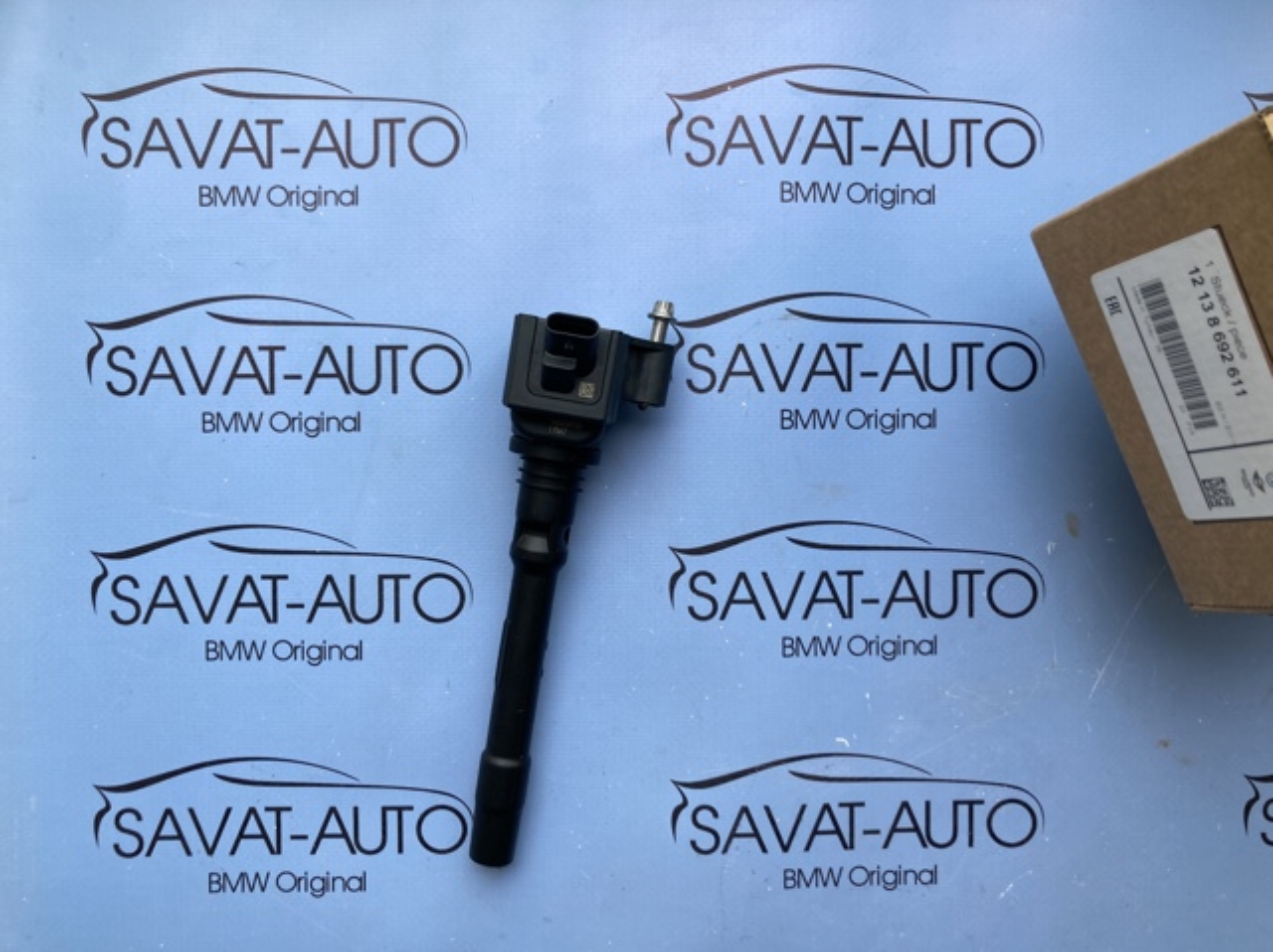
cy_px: 476
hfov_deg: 63.5
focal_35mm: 28
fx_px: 1029
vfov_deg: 49.7
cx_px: 636
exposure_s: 1/303
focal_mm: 3.99
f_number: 1.8
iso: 20
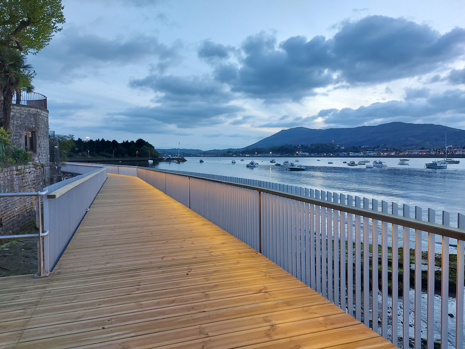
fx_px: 322
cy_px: 174
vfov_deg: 56.8
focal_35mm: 24
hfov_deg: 71.6
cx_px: 232
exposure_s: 1/60
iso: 160
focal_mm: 5.23
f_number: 1.8
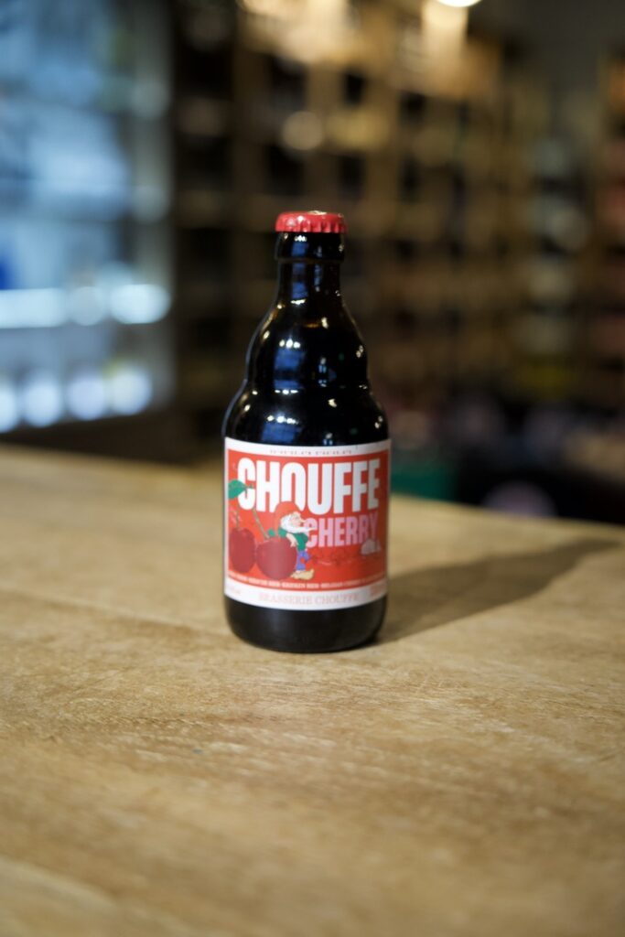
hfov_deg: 28.7
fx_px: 1221
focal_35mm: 47
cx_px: 312
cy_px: 468
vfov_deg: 42.0
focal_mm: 46.9
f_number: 2.8
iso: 2500
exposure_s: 1/160
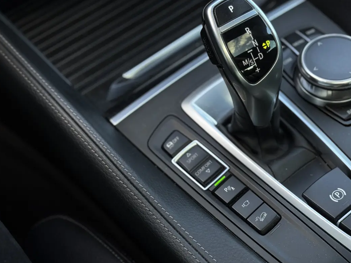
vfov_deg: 22.2
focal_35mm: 66
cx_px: 226
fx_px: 669
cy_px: 108
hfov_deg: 29.2
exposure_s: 1/121
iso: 64
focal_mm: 6.76
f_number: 1.78
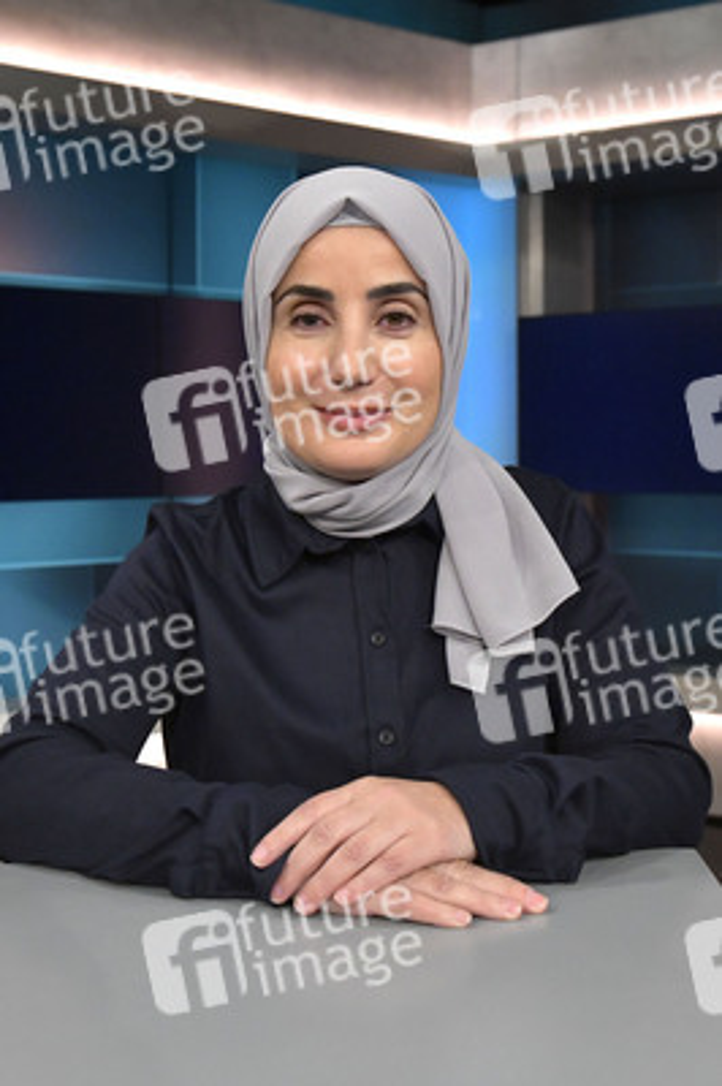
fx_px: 874
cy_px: 543
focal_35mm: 29
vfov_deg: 63.7
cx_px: 361
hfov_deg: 44.9
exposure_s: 1/200
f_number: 5.6
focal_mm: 29
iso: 2500
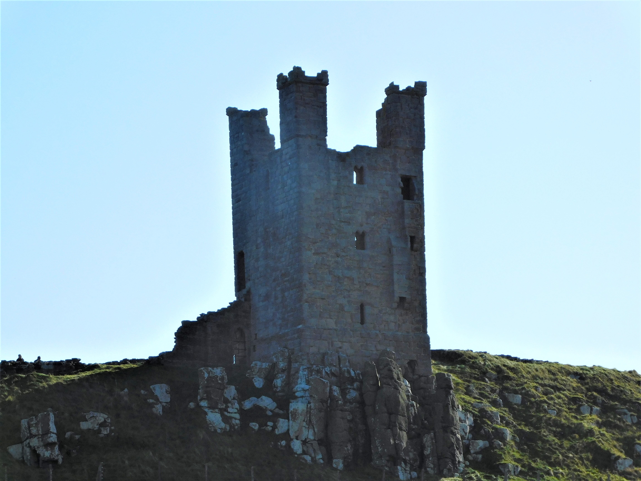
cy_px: 240
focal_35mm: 148
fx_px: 2741
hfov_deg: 13.3
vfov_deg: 10.0
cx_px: 320
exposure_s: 1/800
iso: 125
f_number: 5.1
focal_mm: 26.3
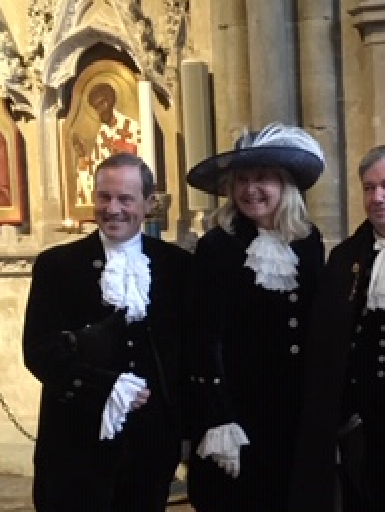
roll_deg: +1.0
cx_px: 433
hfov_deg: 19.3
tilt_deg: -6.7
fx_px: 1081
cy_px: 306
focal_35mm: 73
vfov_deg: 26.6
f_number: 2.2
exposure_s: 1/17
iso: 400
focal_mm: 4.15
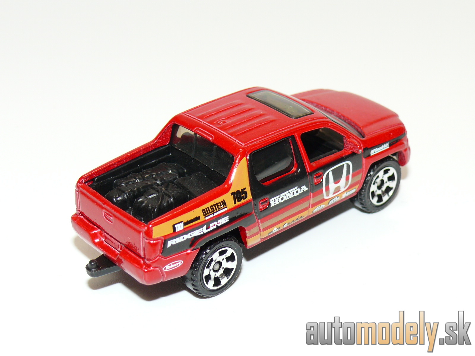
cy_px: 178
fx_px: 1111
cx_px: 238
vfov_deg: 18.2
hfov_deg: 24.1
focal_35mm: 81
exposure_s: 1/30
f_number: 4
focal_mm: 11.9
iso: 100
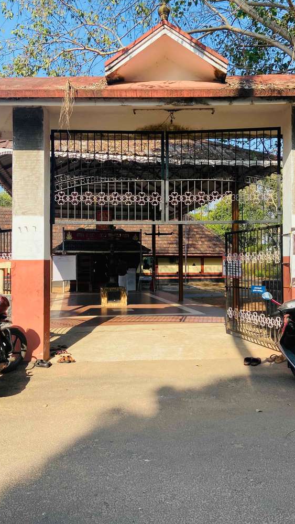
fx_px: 403
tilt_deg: +2.5
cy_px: 256
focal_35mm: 29
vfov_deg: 66.0
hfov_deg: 40.2
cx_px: 160
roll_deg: +0.8
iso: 32
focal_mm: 4.25
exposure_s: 1/1147
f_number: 1.8
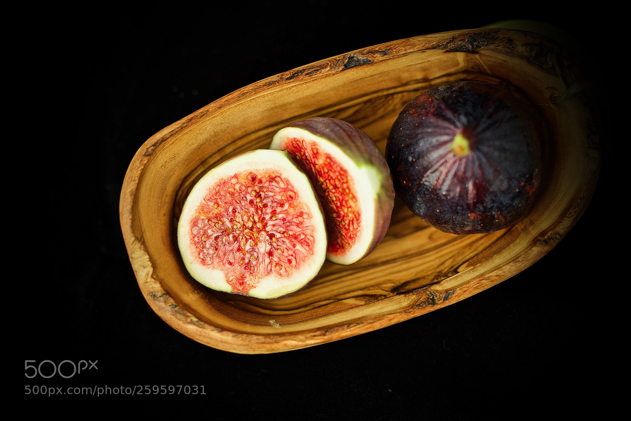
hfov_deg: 39.6
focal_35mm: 50
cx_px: 316
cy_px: 210
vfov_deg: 27.0
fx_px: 877
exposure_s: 1/125
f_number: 2.8
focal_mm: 50
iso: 100
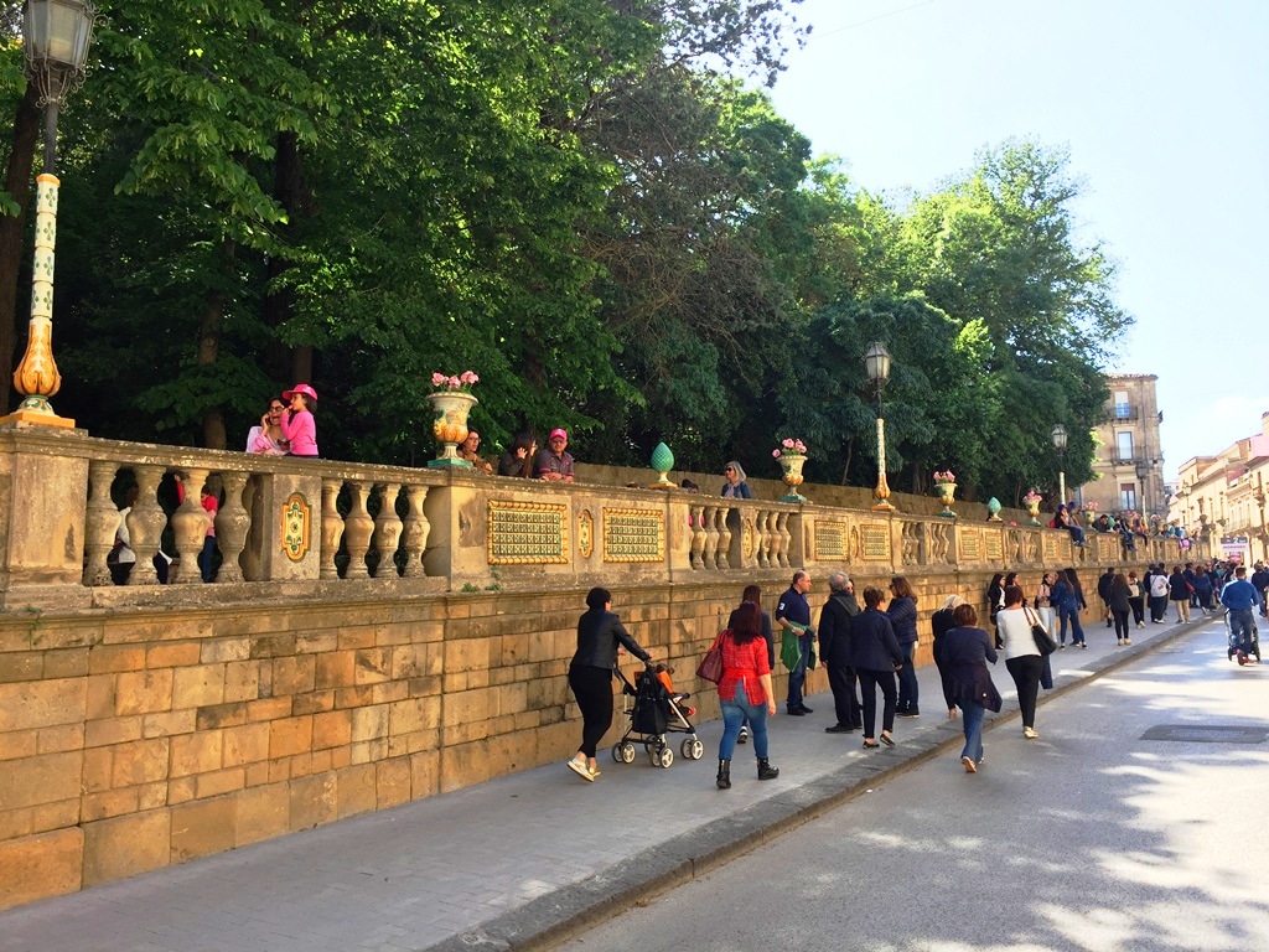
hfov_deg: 61.7
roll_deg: +0.6
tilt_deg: +8.0
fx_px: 1063
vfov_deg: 48.2
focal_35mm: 29
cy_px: 476
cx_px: 634
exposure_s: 1/434
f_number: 2.2
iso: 32
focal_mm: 4.15
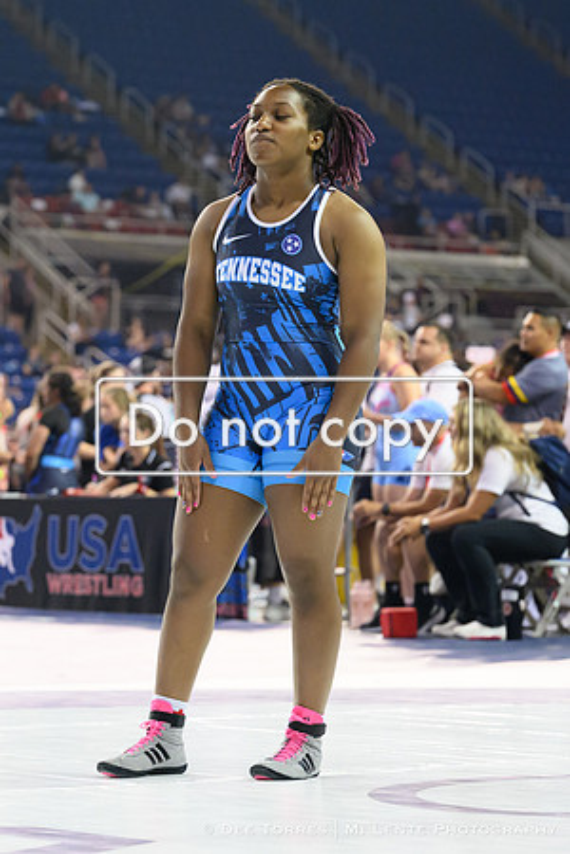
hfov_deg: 9.2
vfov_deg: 13.8
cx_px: 185
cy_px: 453
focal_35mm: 148
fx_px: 3526
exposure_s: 1/800
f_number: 2.8
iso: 3600
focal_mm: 70
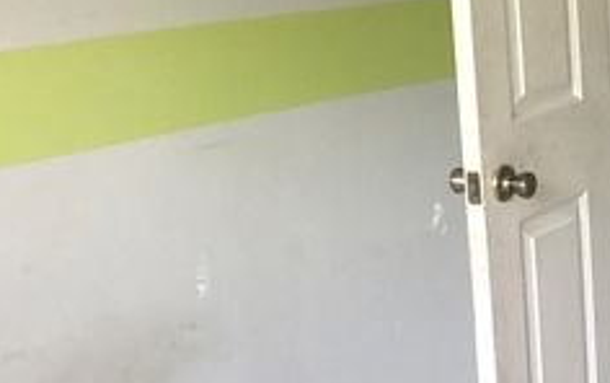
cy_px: 155
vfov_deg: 14.7
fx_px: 1481
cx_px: 817
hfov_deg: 20.9
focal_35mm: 89
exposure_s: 1/60
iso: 100
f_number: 2.4
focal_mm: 3.3
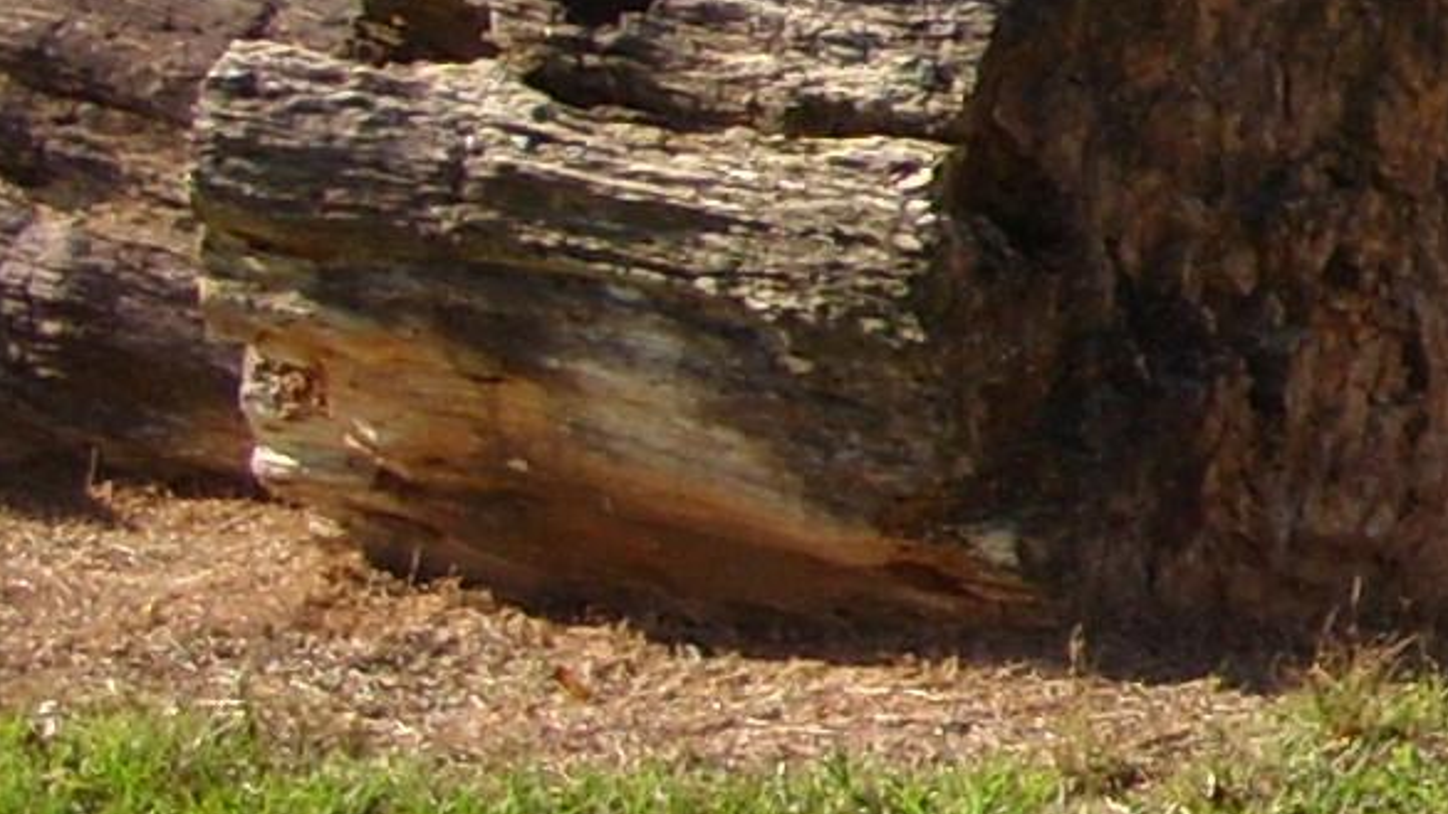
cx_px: 3517
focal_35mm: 231
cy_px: 42
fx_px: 8869
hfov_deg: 8.5
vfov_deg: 5.2
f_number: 2.8
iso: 50
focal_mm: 7.8
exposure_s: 1/707
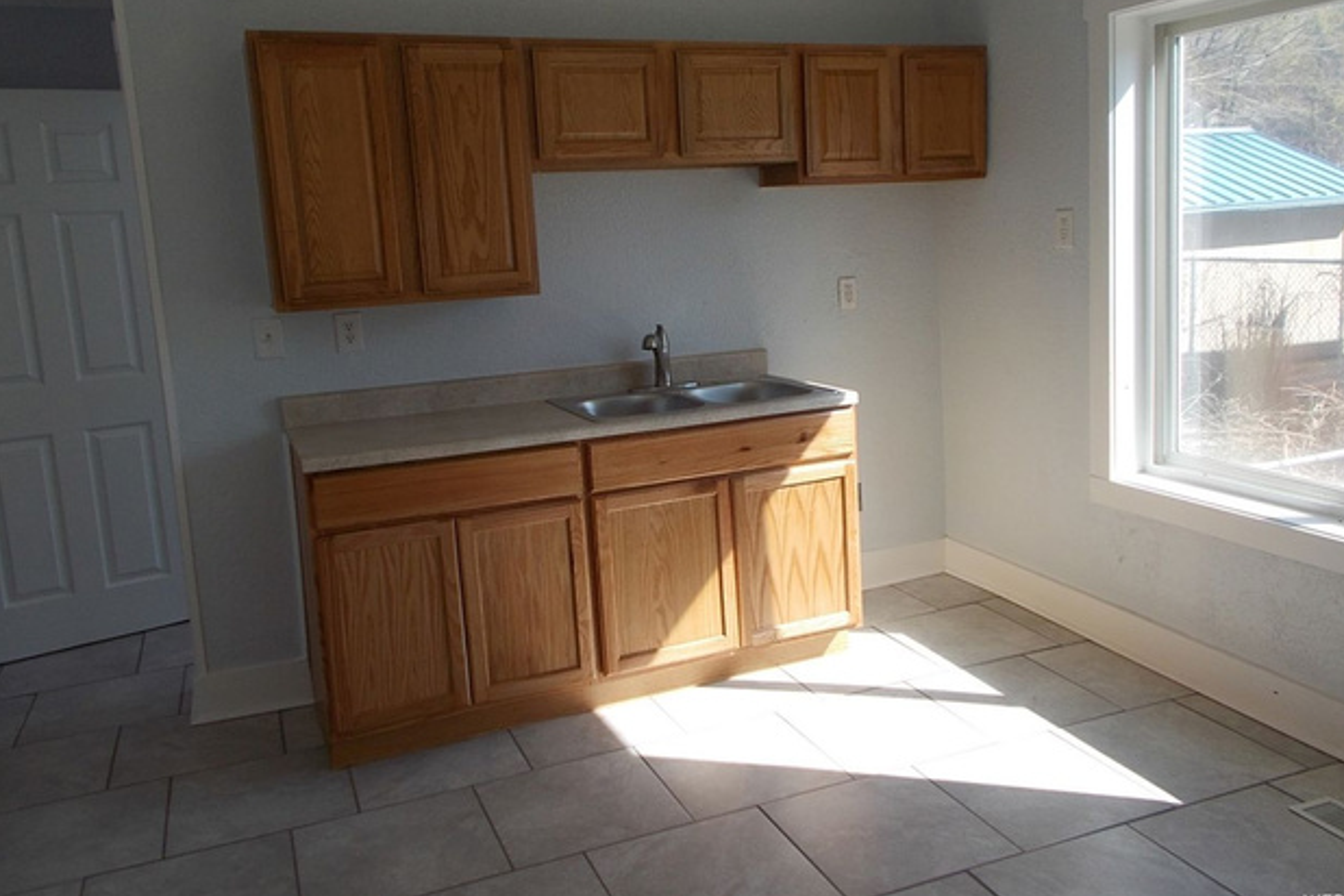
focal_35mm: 28
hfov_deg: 65.5
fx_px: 1045
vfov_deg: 46.3
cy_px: 389
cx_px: 687
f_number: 3.2
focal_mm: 4.6
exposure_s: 1/160
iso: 80
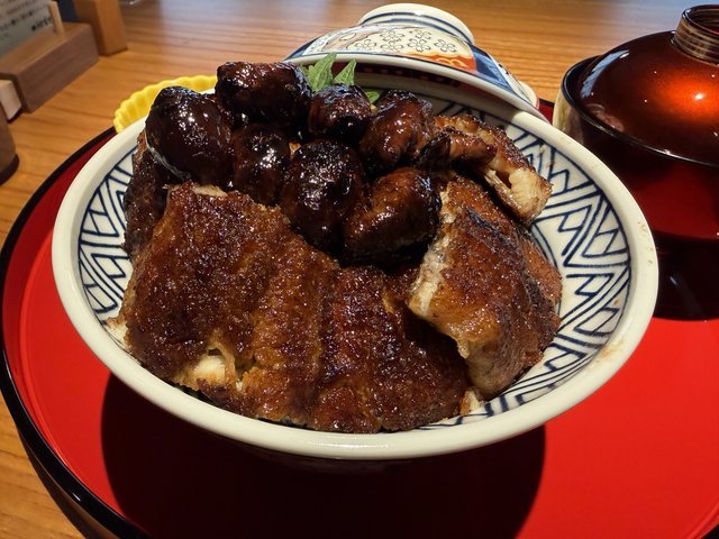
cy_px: 270
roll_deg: +0.7
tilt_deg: -43.7
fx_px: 498
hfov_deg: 71.6
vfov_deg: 56.8
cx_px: 360
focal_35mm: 24
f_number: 2.2
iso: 250
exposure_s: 1/100
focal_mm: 2.22
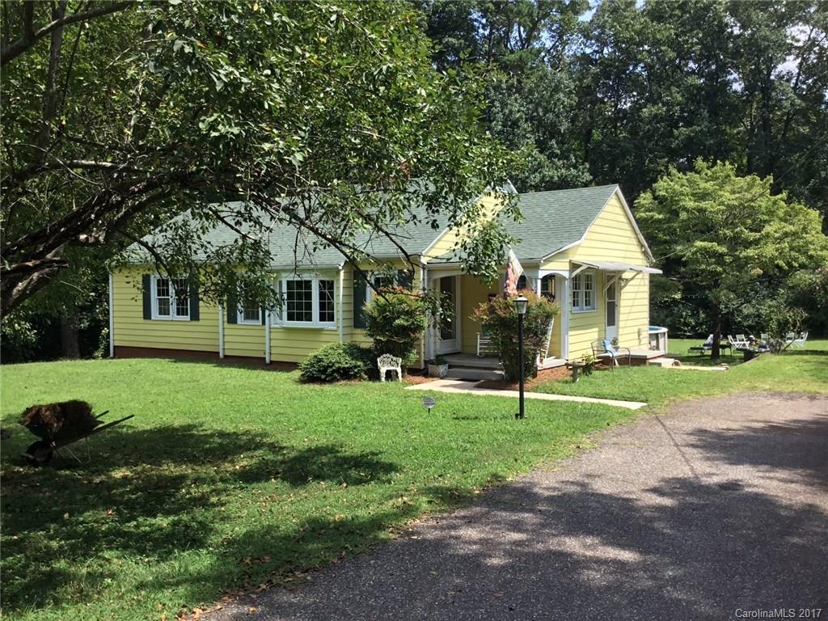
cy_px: 310
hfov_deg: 58.4
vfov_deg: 45.4
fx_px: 742
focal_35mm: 31
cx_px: 414
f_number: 2.4
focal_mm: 3.3
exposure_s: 1/599
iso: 25
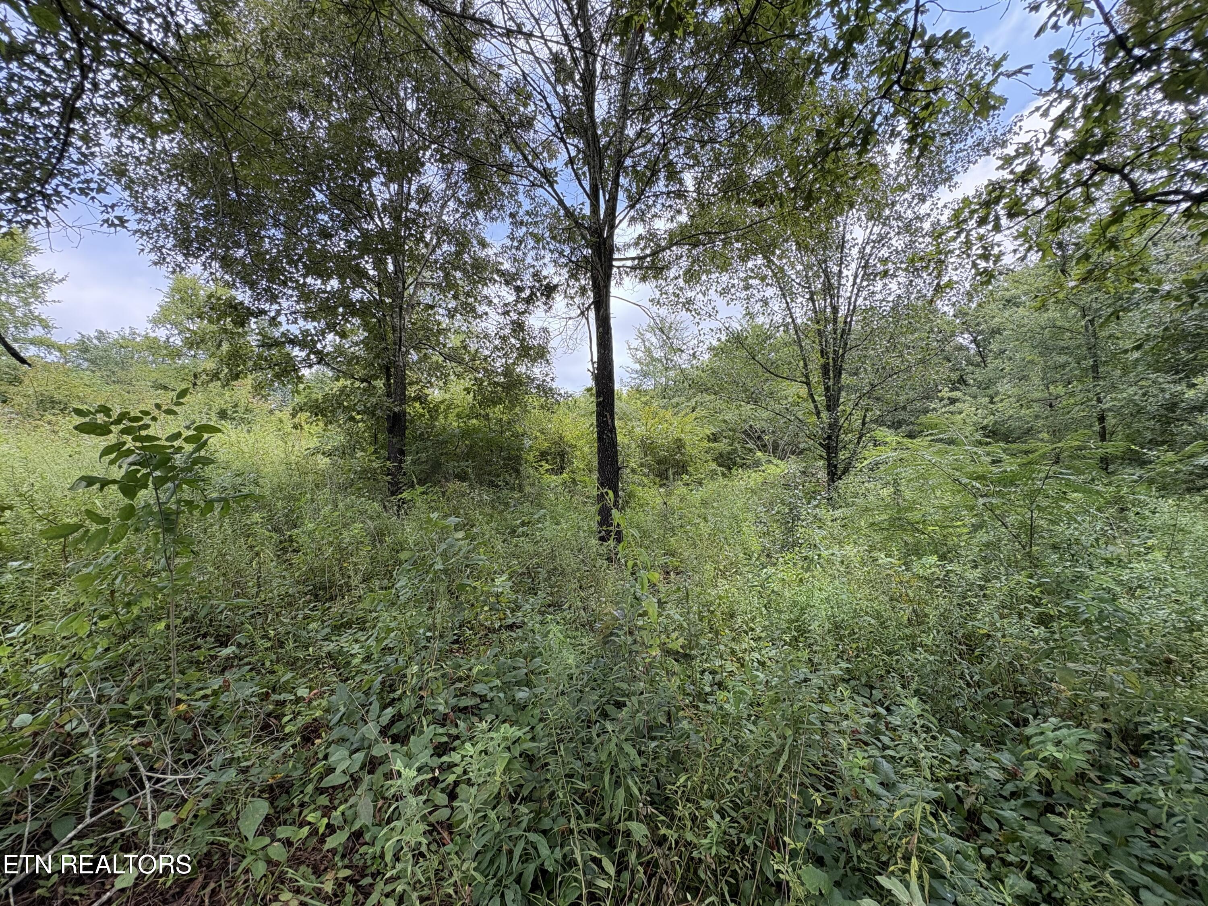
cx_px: 604
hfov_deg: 102.1
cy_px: 453
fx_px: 489
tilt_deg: +5.4
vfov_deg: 85.7
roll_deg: +0.7
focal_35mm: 14
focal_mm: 2.22
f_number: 2.2
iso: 64
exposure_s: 1/331
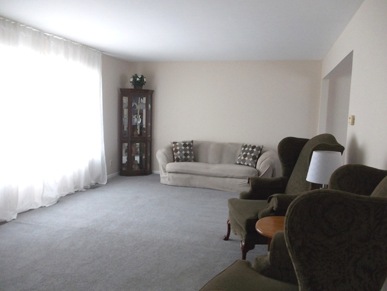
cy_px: 146
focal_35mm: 28
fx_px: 313
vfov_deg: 49.7
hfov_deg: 63.4
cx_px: 194
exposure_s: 1/25
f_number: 2.7
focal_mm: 4
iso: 160
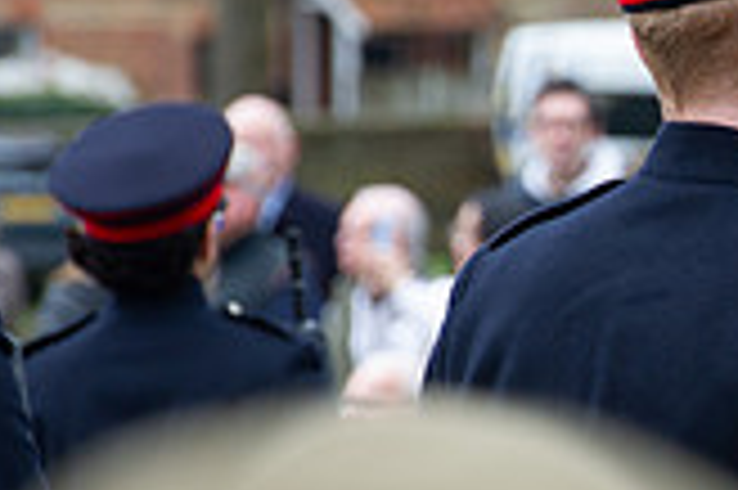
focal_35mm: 744
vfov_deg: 1.8
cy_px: 385
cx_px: 1159
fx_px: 15237
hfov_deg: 2.8
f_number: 6.3
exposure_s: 1/250
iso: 640
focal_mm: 200
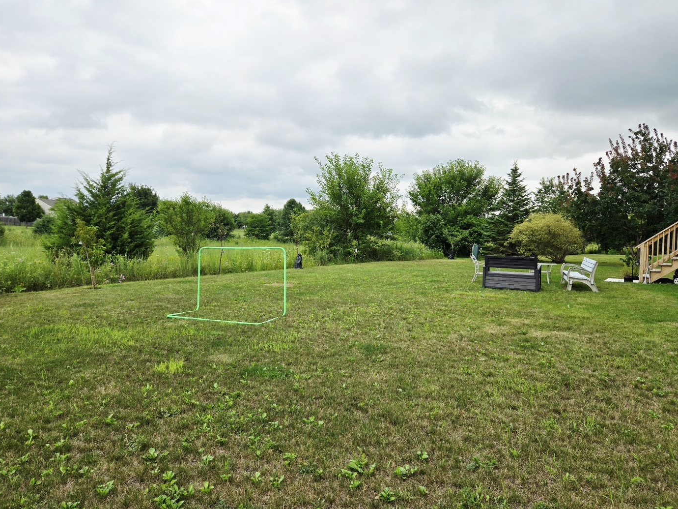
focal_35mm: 24
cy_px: 249
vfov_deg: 56.8
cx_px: 333
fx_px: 470
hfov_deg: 71.6
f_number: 1.8
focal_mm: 5.4
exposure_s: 1/909
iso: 25
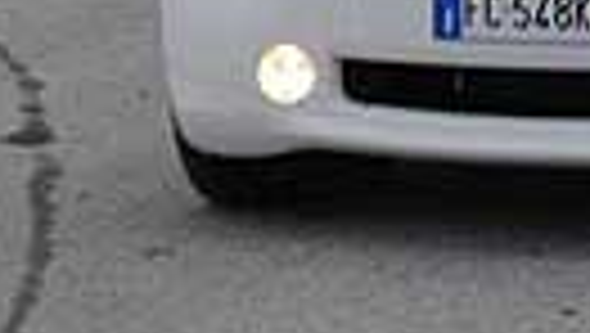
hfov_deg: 9.2
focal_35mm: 233
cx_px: 635
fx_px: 3649
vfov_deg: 5.2
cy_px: -268
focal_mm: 40
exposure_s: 1/100
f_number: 5.3
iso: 200
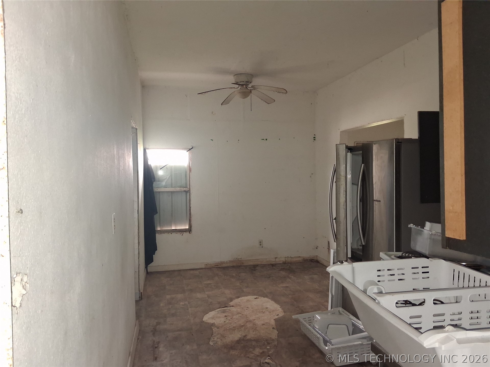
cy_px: 184
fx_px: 382
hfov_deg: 65.3
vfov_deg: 51.4
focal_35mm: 27
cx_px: 245
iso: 25
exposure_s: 1/25
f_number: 1.8
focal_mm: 4
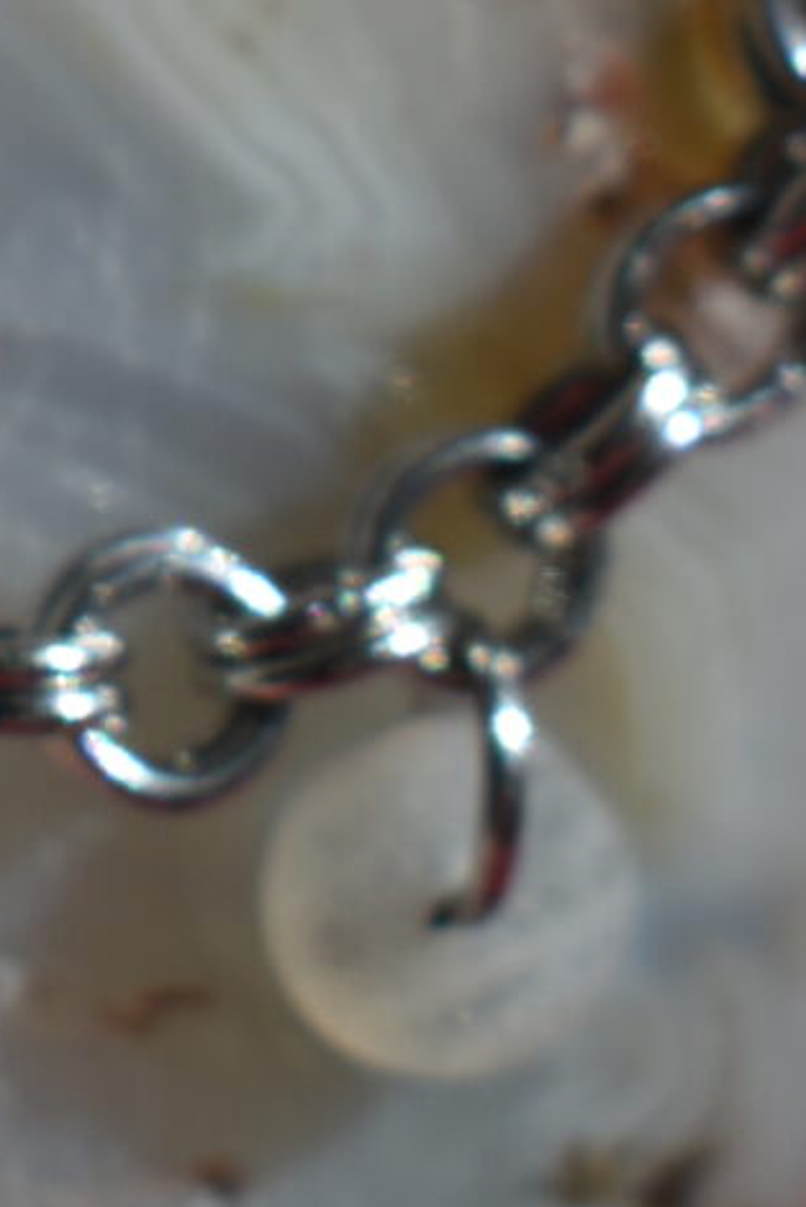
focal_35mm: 343
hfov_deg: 4.0
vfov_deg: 5.9
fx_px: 11501
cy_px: -801
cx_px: -966
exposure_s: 1/320
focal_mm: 42
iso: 100
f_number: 8
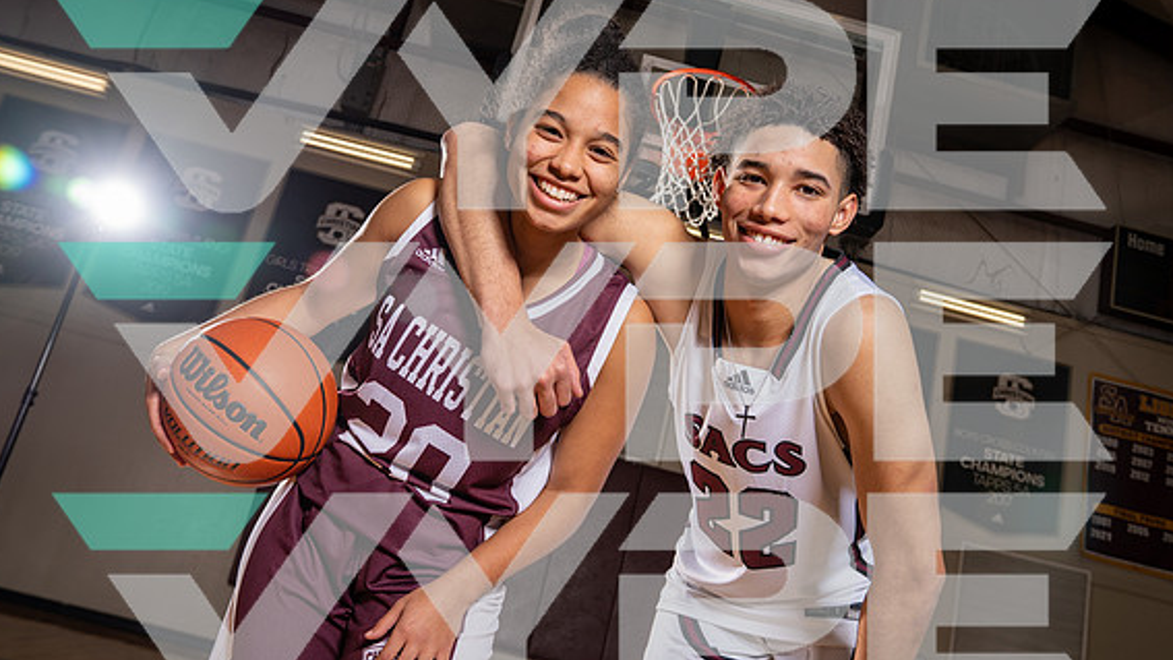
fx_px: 933
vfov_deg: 38.9
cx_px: 585
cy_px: 353
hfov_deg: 64.3
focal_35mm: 30
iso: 160
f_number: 5.6
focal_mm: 28
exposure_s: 1/250
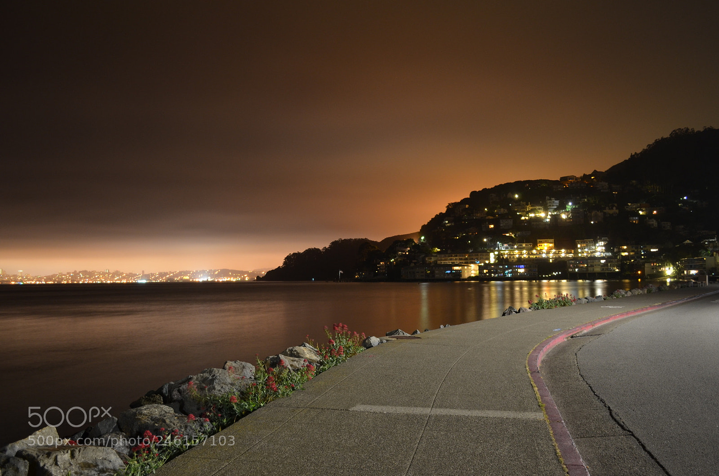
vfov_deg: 43.4
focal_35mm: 30
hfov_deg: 62.0
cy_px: 238
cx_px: 360
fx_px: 598
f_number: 3.8
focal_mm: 20
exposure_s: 15
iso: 320
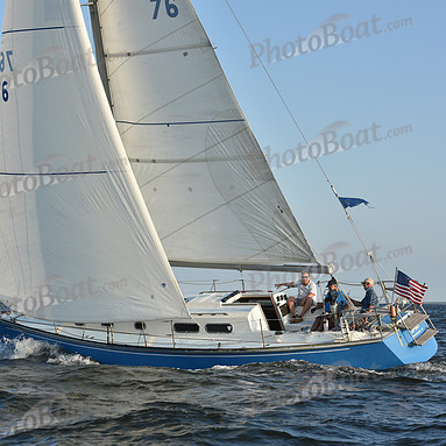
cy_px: 222
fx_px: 1312
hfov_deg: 19.3
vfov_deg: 19.3
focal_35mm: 90
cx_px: 189
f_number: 6.3
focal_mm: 70
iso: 320
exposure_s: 1/1000
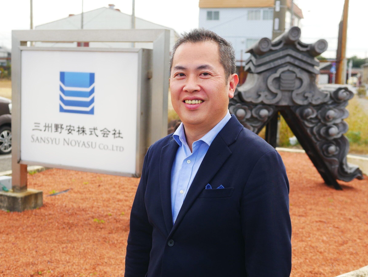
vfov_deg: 27.5
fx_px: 564
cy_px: 141
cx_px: 187
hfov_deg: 36.2
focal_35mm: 53
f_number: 3.2
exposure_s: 1/640
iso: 200
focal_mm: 25
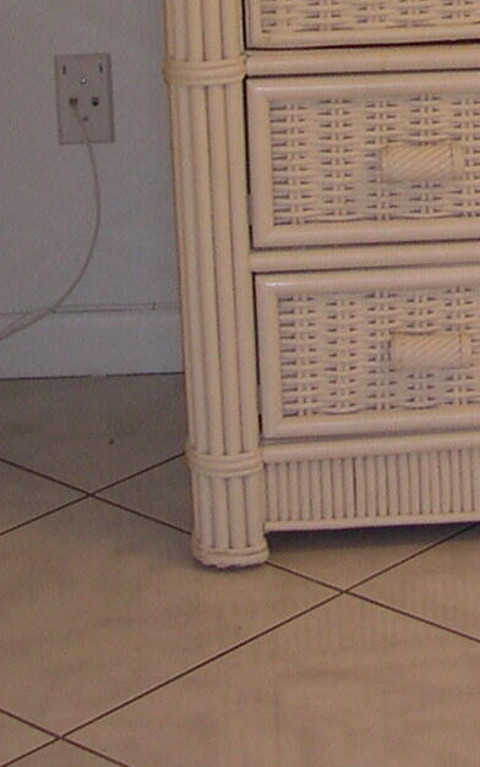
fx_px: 3055
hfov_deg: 8.7
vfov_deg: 13.8
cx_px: 793
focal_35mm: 146
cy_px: -228
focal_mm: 8
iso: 100
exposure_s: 1/30
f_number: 2.8
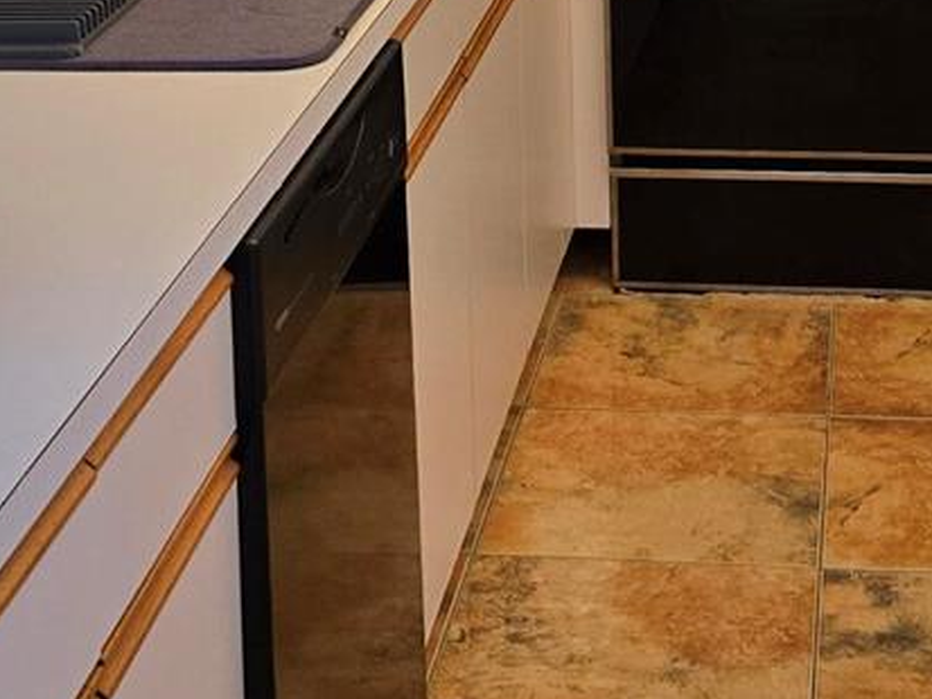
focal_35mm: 89
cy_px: -232
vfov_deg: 15.7
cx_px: 627
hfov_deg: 21.9
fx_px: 2397
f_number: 1.8
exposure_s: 1/120
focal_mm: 5.4
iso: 160
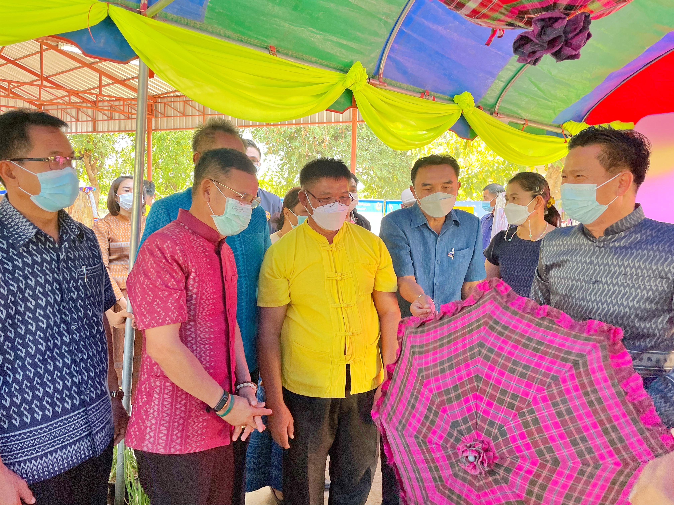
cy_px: 252
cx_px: 337
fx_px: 506
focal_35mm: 26
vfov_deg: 53.1
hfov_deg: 67.3
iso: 125
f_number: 1.6
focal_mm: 4.2
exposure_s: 1/121
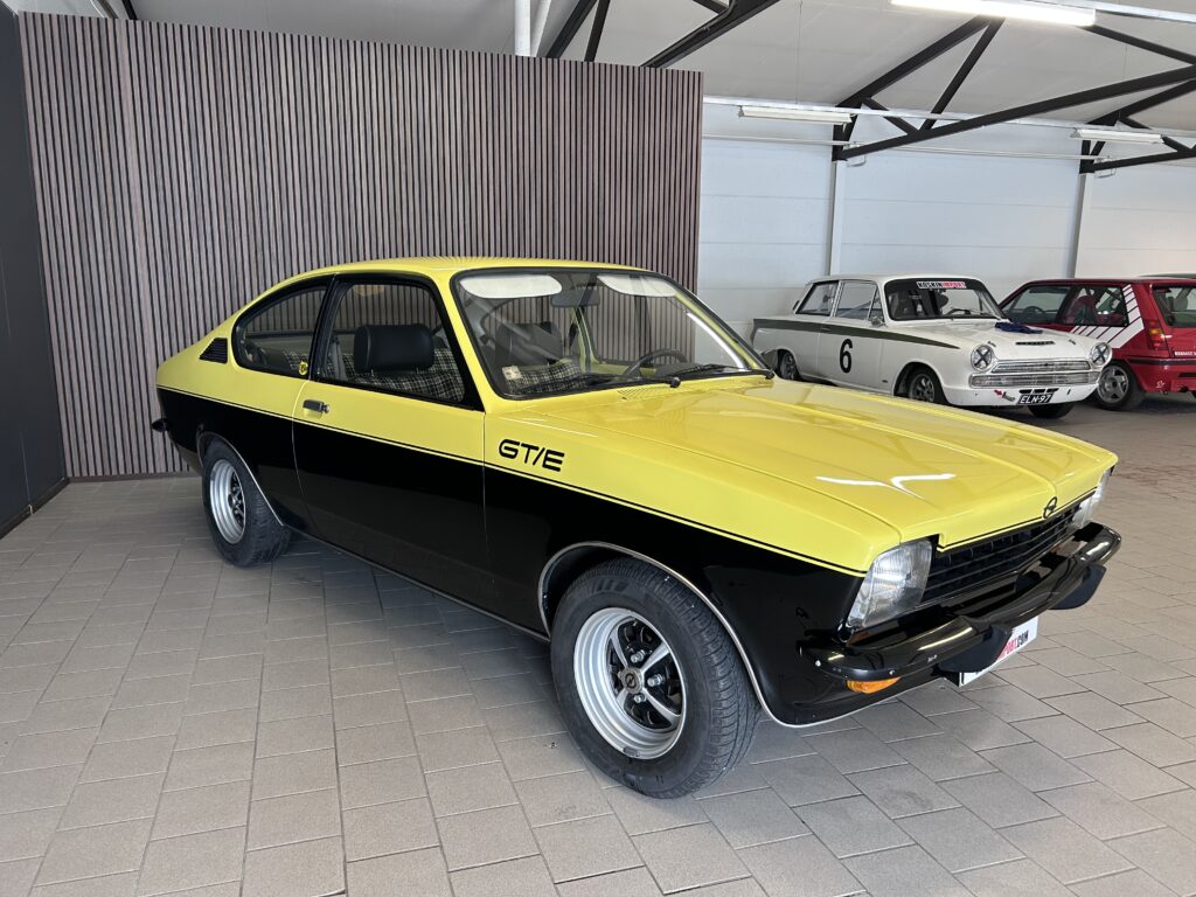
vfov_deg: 53.1
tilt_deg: -9.0
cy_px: 448
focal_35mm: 26
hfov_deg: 67.3
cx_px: 598
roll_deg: +0.5
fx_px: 898
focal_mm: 5.7
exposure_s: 1/100
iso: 125
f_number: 1.5
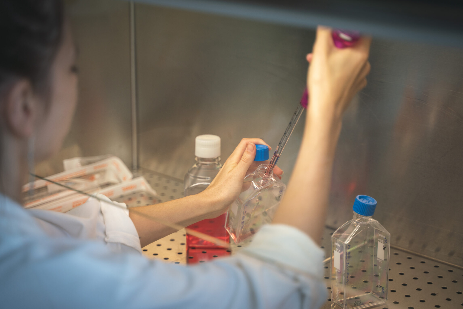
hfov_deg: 29.2
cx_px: 232
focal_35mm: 69
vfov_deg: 19.7
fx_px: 888
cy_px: 154
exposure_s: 1/250
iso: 500
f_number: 2.8
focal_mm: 69
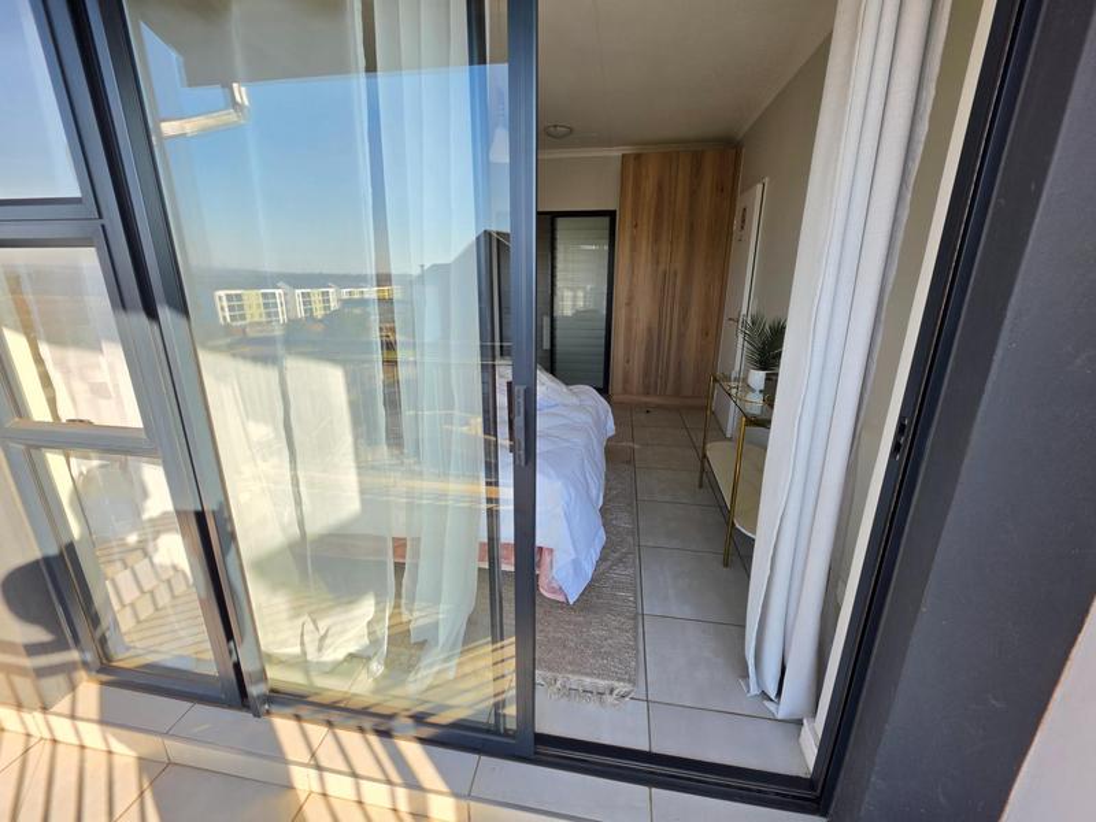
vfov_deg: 89.9
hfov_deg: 106.2
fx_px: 412
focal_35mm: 13
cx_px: 548
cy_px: 411
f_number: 1.9
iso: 32
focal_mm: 2.2
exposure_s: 1/479
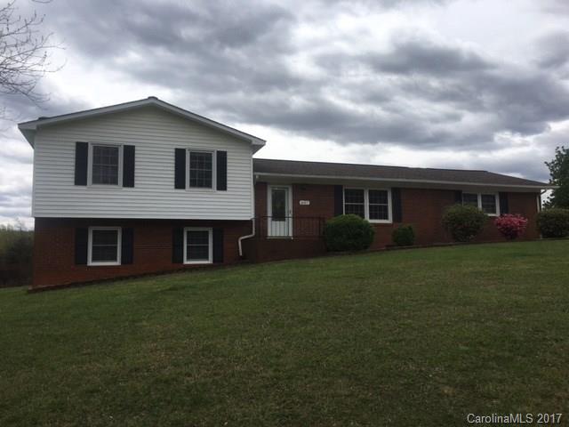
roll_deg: +0.9
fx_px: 477
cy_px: 214
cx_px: 284
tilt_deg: +7.2
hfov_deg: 61.7
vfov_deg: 48.2
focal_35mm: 29
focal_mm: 4.15
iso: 25
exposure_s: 1/2198
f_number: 2.2
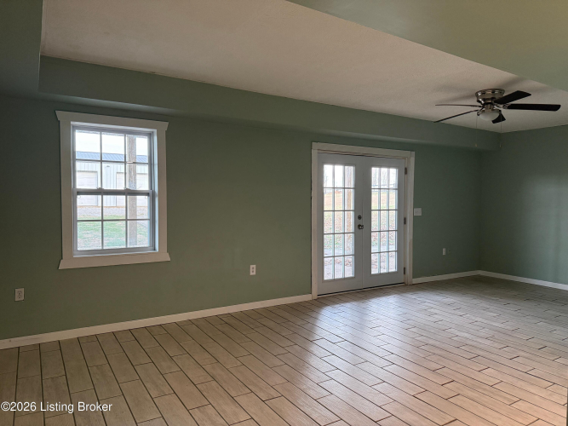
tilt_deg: -1.9
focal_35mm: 24
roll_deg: -0.1
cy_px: 213
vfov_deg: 56.8
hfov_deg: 71.6
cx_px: 284
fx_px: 394
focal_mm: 6.76
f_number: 1.78
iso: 320
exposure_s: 1/120
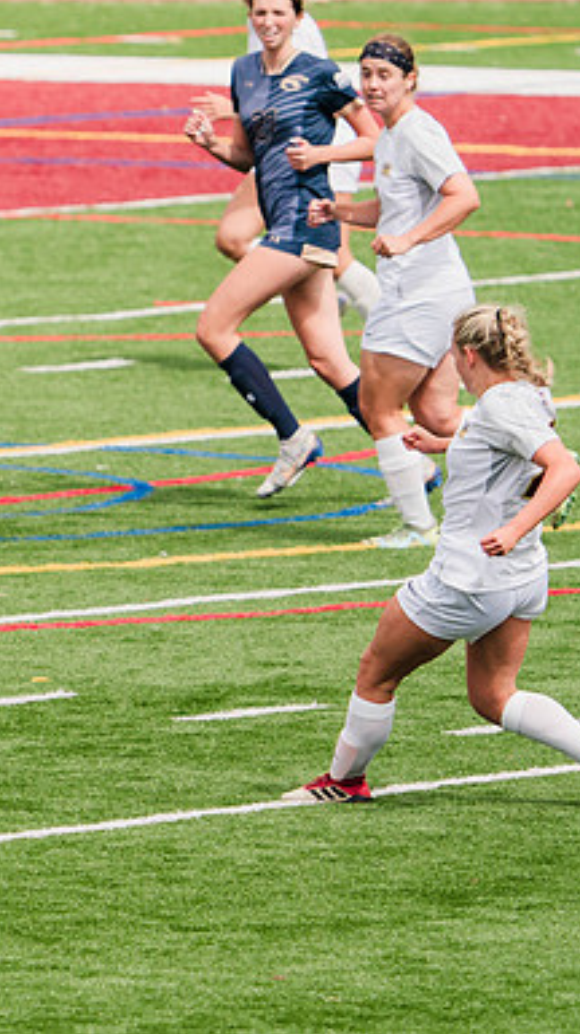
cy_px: 534
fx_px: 19533
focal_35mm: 713
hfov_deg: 1.7
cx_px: 39
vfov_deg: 3.0
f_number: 6.3
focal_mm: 365
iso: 400
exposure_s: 1/1600
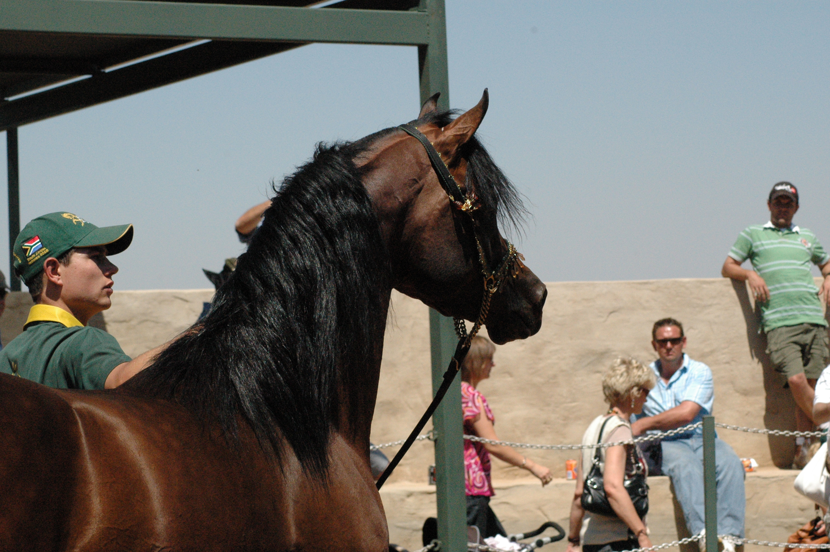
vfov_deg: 10.1
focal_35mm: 135
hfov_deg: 15.2
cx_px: 415
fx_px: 3110
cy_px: 276
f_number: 9
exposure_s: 1/2500
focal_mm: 90
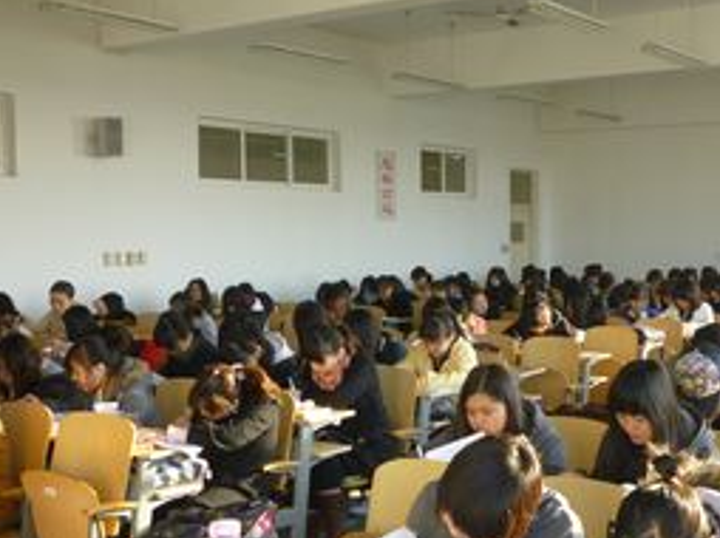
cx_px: 502
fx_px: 997
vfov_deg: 30.1
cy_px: 321
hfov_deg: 39.0
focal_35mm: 48
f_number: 3.3
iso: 125
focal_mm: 5.2
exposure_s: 1/30
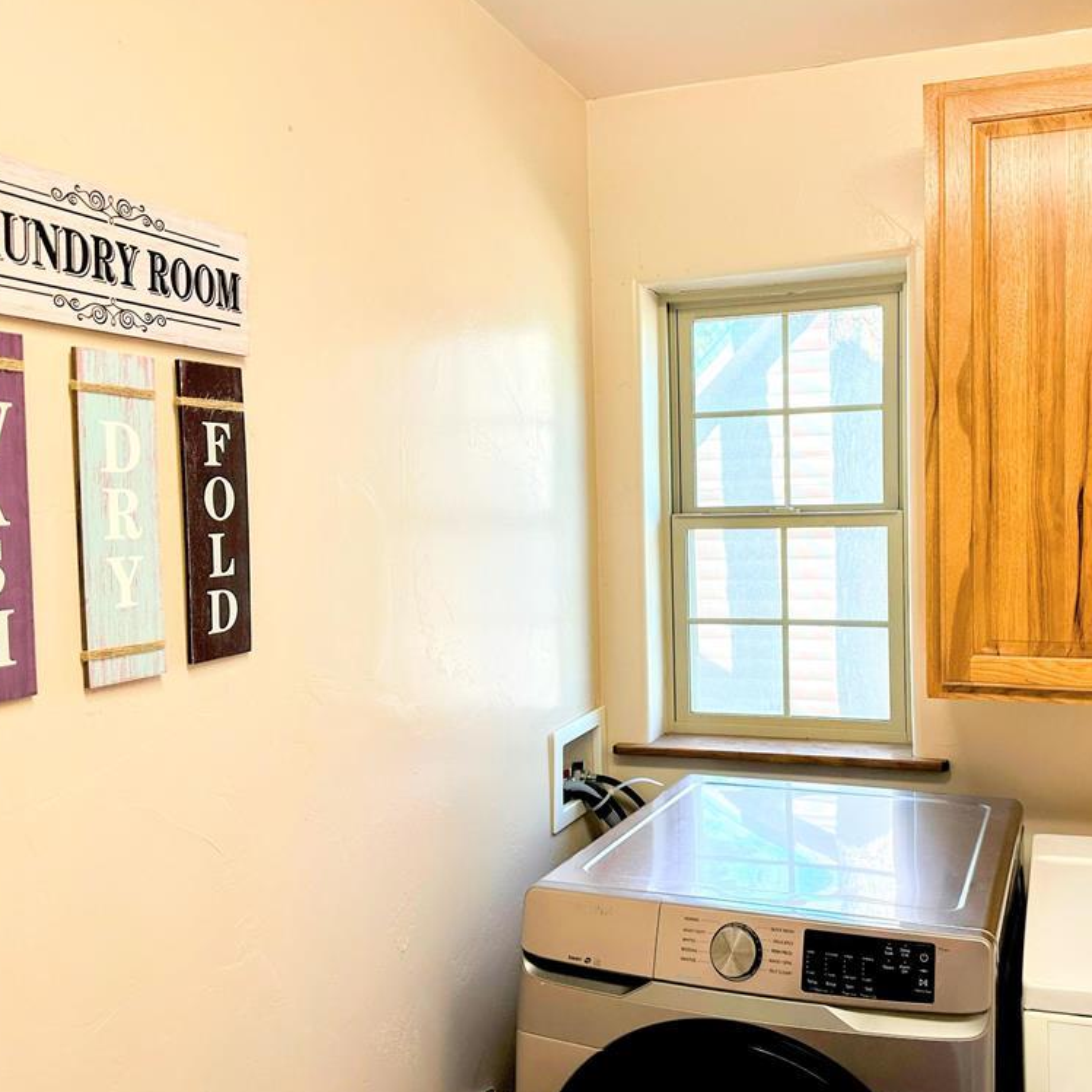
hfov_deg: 54.8
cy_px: 542
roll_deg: +0.6
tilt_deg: -2.2
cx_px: 701
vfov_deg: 55.6
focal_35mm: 29
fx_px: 1035
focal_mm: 6.86
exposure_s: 1/103
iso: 160
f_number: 1.78
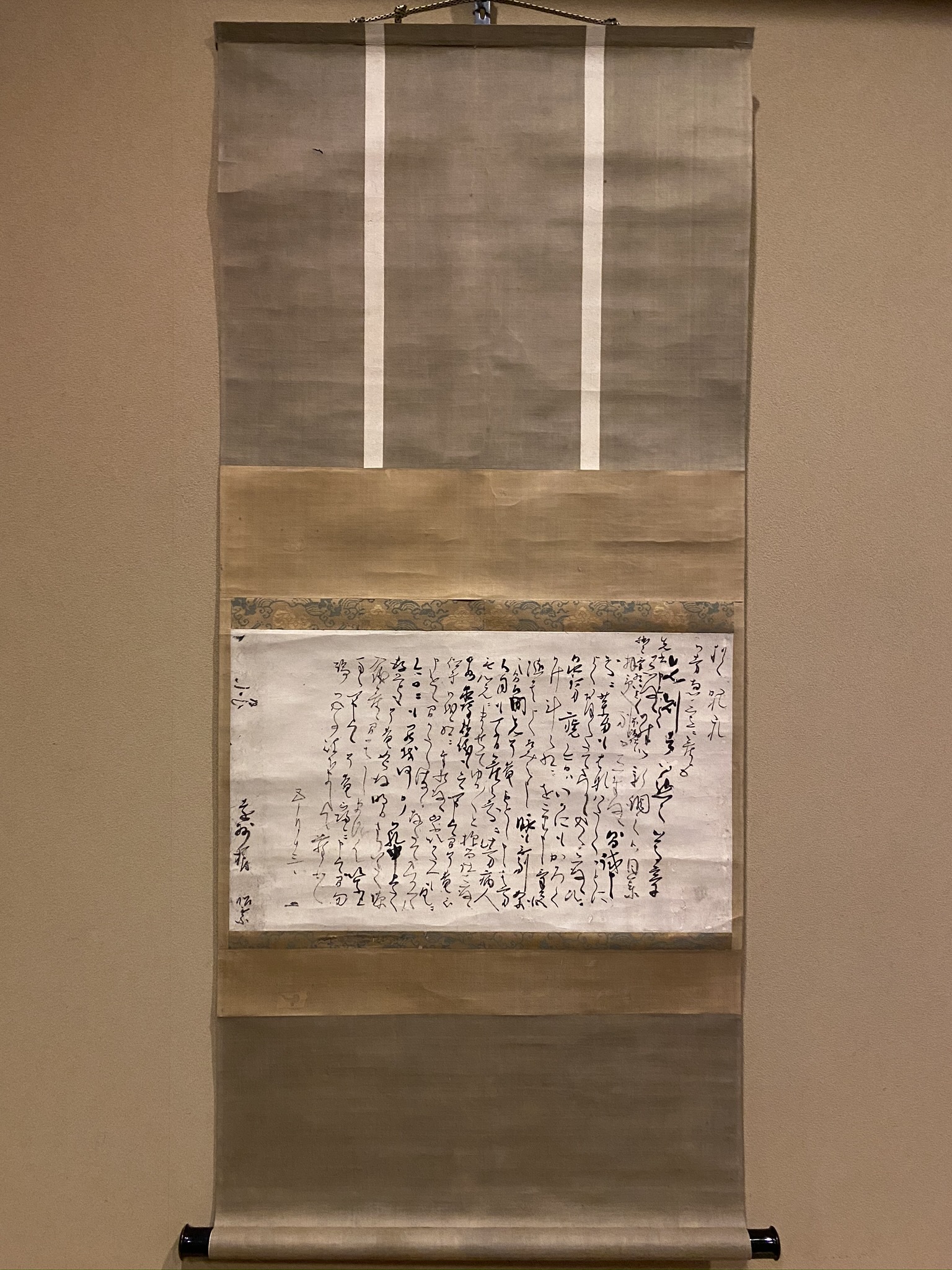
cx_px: 476
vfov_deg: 67.3
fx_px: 953
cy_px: 635
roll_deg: +0.0
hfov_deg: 53.1
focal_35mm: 26
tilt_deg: +0.3
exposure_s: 1/30
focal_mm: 4.25
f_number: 1.8
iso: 640
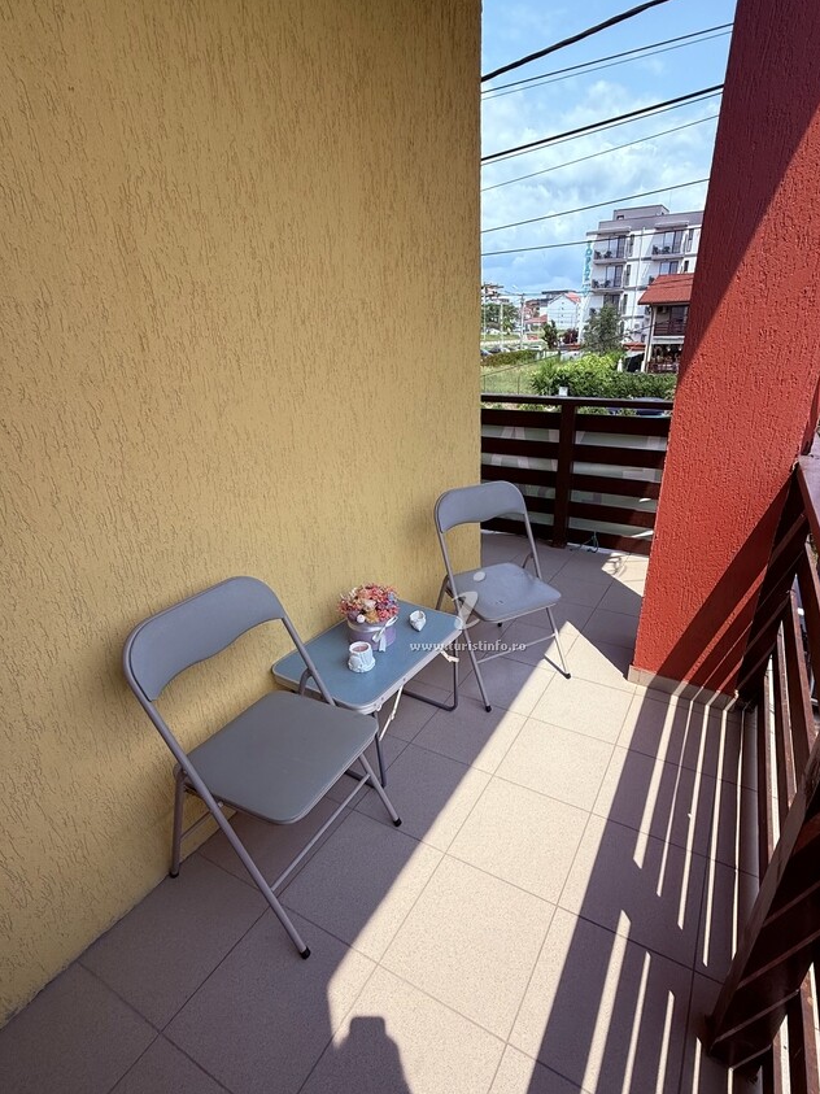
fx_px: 537
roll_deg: +0.4
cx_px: 455
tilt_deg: -26.5
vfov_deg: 90.8
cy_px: 597
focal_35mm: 17
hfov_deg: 74.5
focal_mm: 2.22
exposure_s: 1/1572
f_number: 2.2
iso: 50
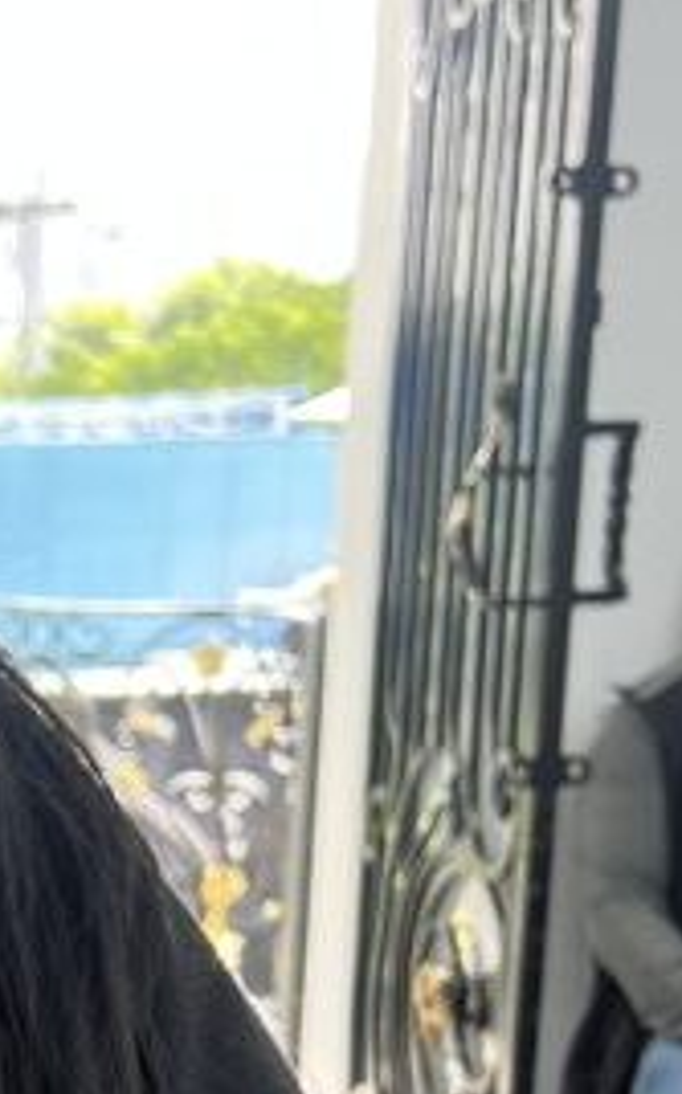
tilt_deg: -13.5
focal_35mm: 103
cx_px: -645
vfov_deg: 19.6
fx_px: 3070
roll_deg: +0.9
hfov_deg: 11.5
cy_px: 1123
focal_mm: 5.7
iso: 40
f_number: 1.5
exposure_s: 1/100
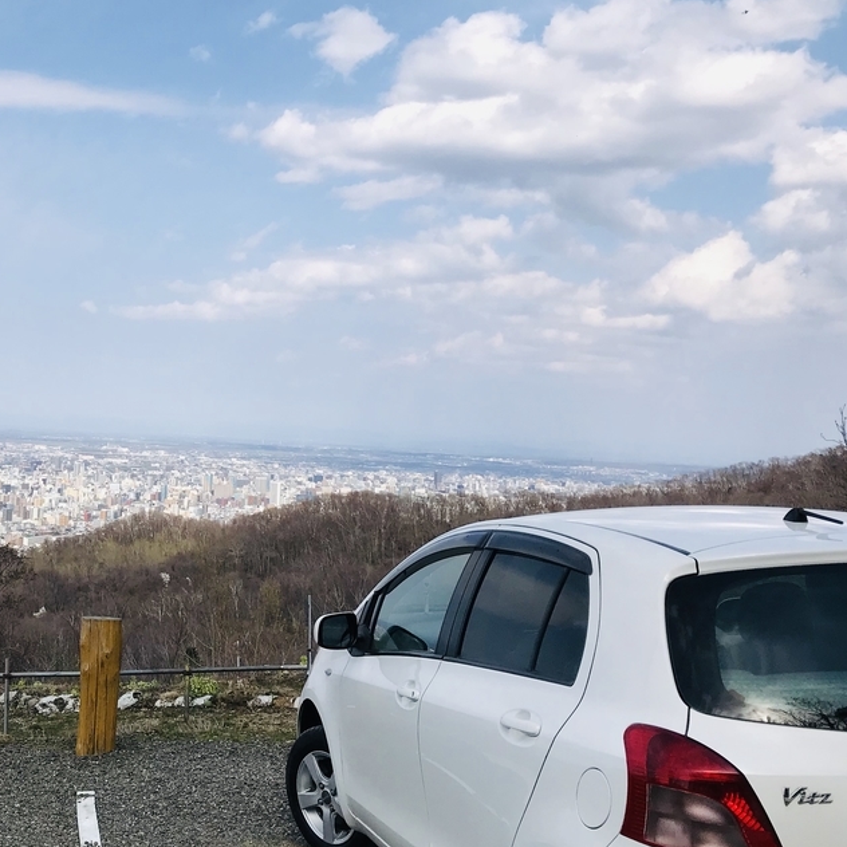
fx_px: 1301
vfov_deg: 36.0
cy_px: 391
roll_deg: -1.8
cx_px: 178
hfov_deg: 35.0
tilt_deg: +1.1
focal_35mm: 47
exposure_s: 1/3195
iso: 20
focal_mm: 3.99
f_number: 1.8
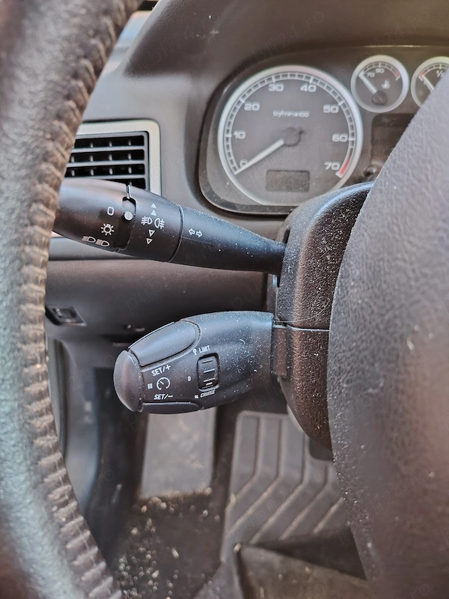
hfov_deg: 56.8
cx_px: 224
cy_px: 300
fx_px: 415
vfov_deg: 71.6
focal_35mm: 24
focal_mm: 5.25
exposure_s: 1/25
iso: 3825
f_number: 1.75
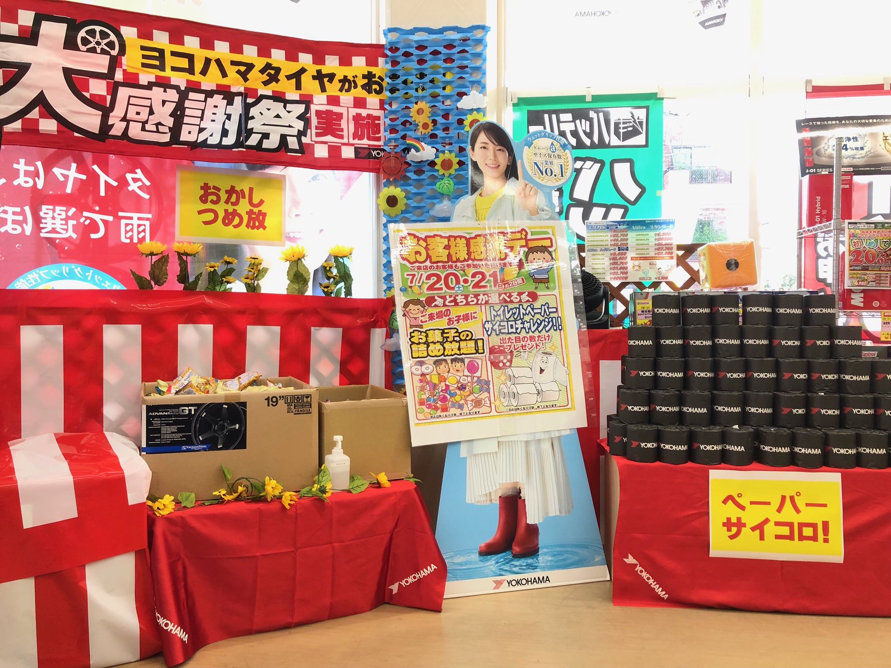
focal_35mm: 28
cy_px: 334
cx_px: 446
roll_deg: -2.0
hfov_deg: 63.4
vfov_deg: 49.7
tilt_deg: +0.0
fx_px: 721
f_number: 1.8
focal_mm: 3.99
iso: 40
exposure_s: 1/100
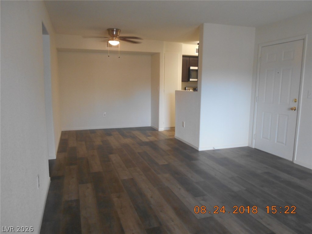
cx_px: 156
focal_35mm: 26
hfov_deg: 67.3
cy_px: 117
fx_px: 234
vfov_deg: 53.1
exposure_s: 1/30
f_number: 3.2
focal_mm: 4.6
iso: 220
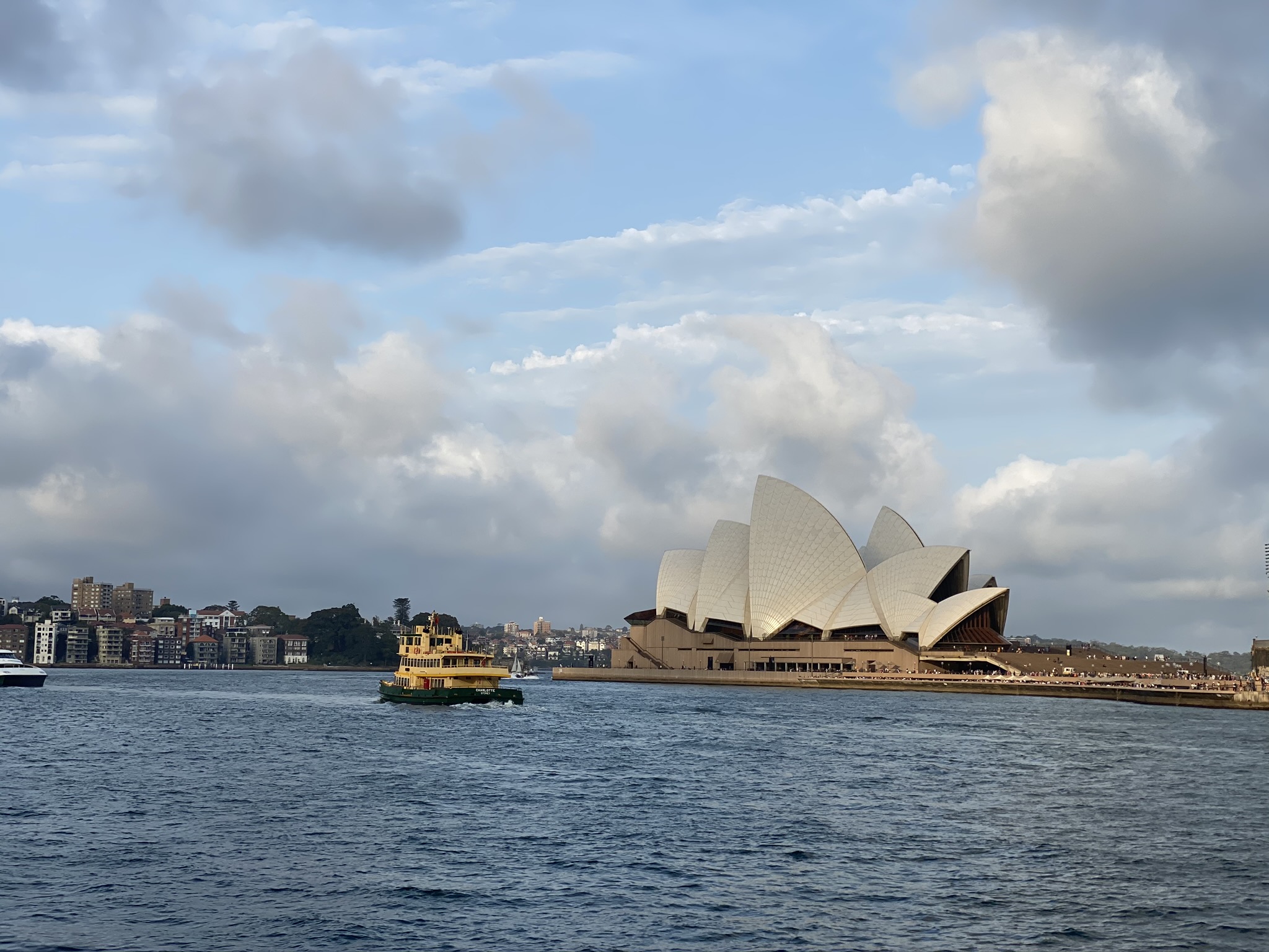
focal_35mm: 52
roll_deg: -0.9
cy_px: 476
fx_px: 1906
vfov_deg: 28.0
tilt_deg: +6.6
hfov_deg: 36.8
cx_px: 634
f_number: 2
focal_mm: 6
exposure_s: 1/1142
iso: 20
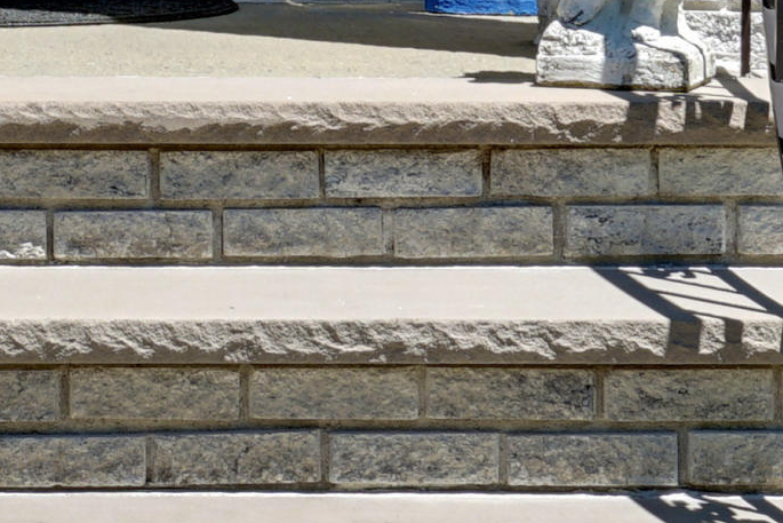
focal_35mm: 162
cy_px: -351
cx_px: -70
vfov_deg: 8.2
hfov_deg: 12.5
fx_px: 3524
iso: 100
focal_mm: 25
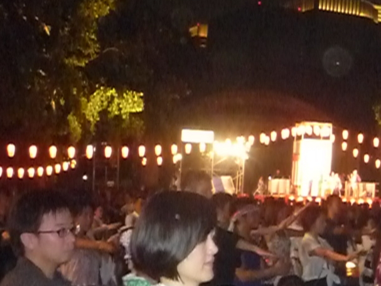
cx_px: 457
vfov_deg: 16.6
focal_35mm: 89
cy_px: 151
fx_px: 979
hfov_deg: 20.6
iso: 1600
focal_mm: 5.2
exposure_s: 1/30
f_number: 3.3
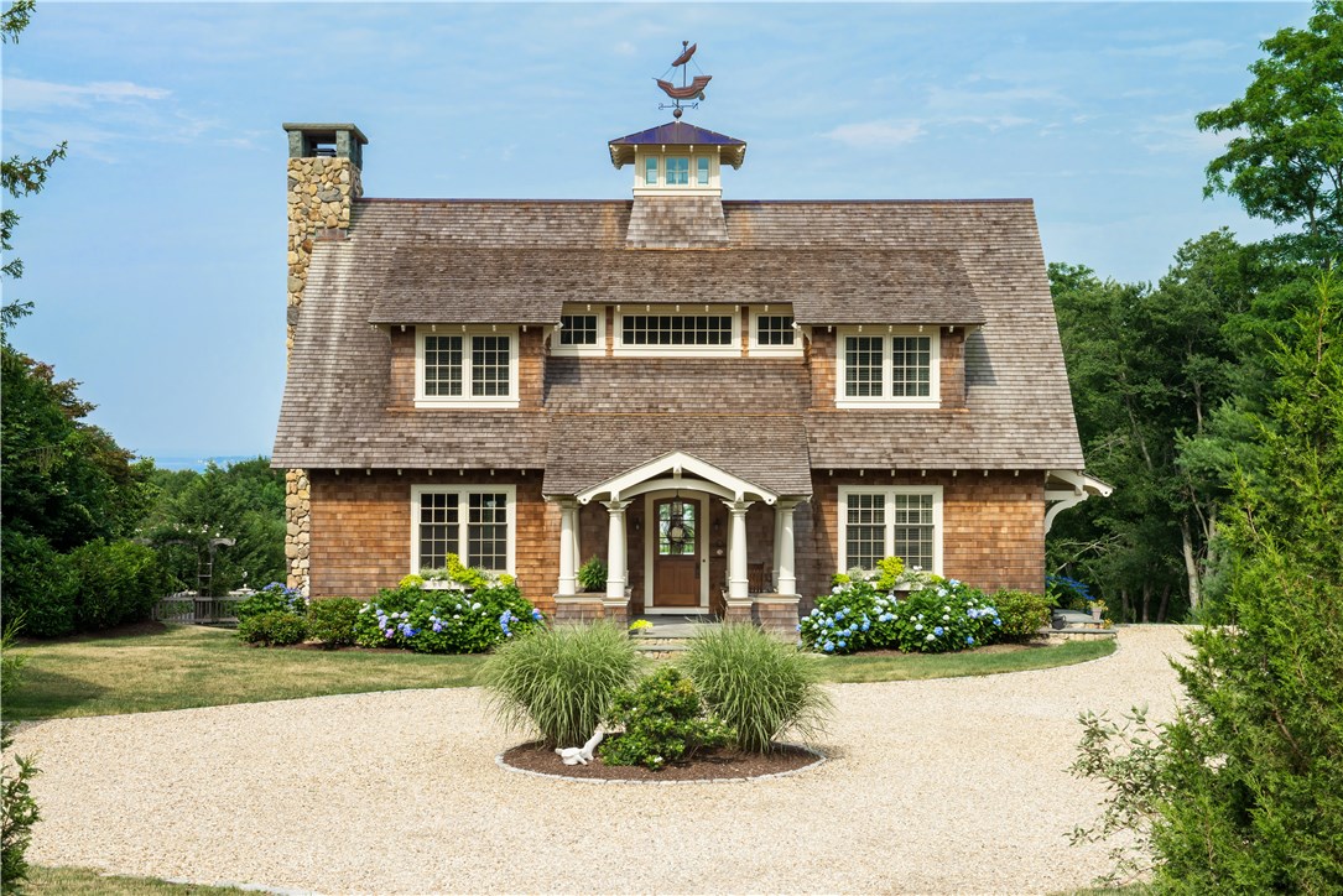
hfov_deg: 36.2
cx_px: 672
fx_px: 2052
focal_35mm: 55
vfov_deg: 24.6
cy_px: 448
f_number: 16
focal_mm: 55
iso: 400
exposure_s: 1/200
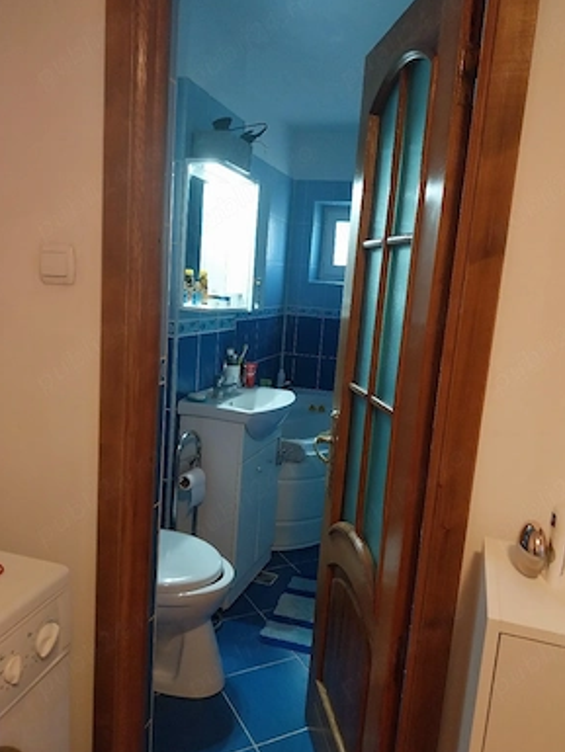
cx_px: 289
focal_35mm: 27
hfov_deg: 51.4
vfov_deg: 65.3
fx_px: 587
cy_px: 367
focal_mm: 4
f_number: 1.8
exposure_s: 1/50
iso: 400
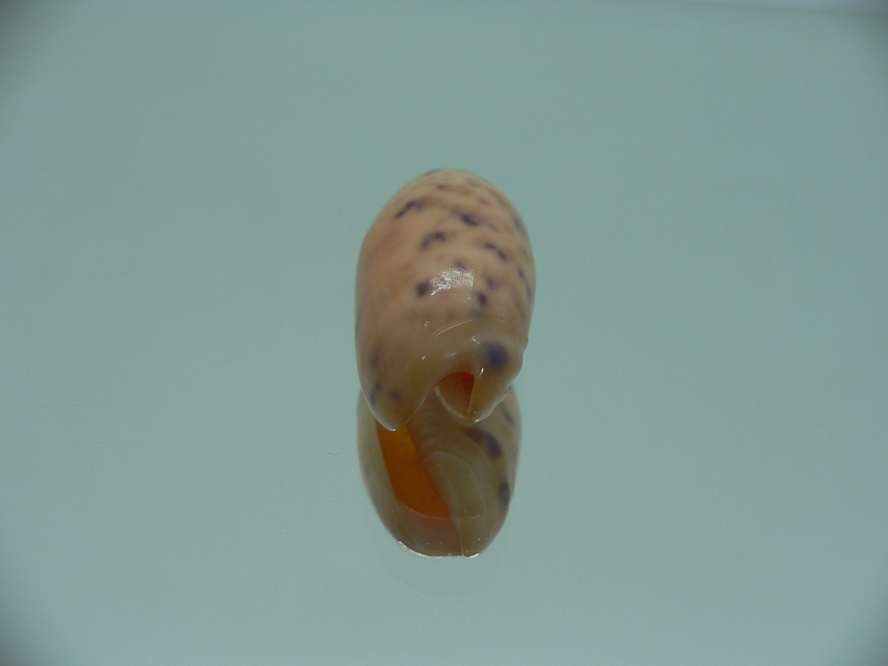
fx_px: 898
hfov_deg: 52.6
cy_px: 333
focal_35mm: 35
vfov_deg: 40.7
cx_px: 444
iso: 80
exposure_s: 1/60
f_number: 2.8
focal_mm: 4.6
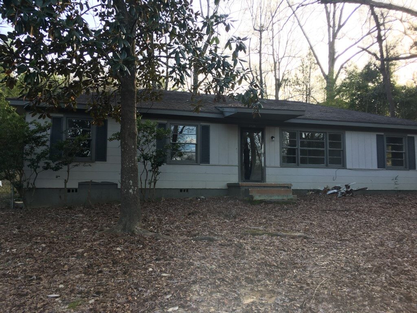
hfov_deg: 61.7
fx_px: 349
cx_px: 208
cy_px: 156
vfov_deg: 48.2
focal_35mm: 29
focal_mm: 4.15
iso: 25
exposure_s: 1/129
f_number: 2.2
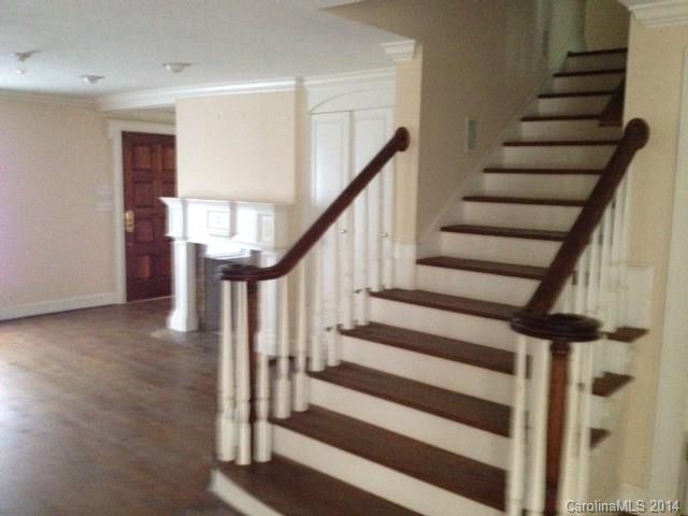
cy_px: 258
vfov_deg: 40.7
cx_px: 344
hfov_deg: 52.6
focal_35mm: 35
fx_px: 696
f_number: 2.4
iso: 800
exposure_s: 1/15
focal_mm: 4.28
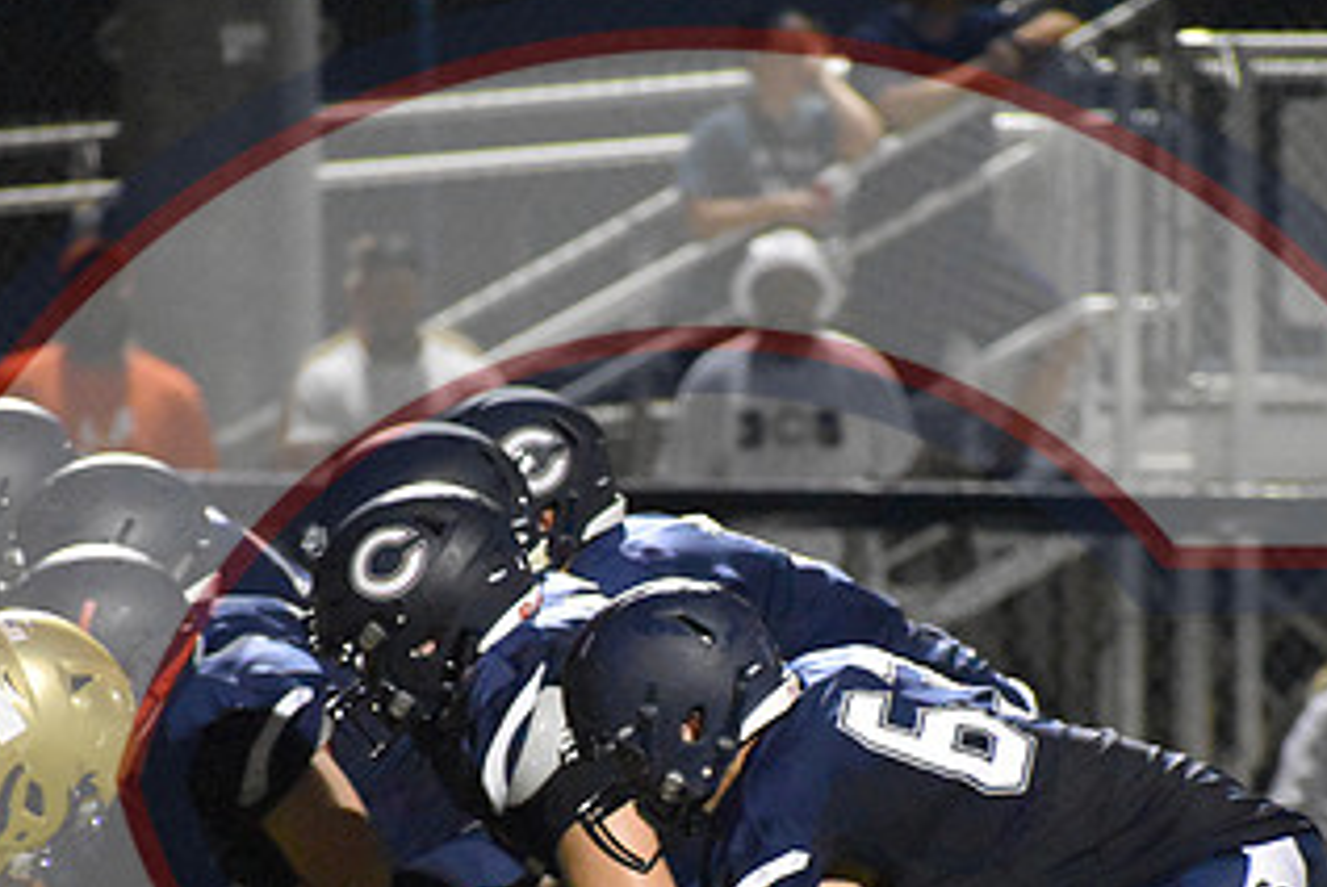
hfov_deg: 2.9
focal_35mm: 713
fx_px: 26305
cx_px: 687
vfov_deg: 1.9
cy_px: 780
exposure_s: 1/200
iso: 12800
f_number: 6
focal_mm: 260
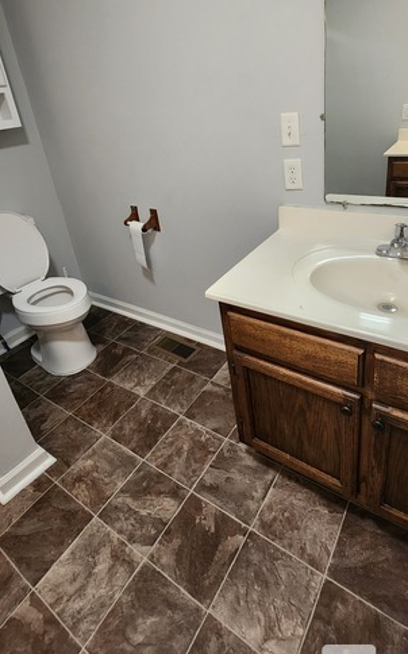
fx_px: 338
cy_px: 248
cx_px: 203
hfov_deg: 62.2
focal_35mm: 19
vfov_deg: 86.4
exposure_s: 1/60
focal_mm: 2.2
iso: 320
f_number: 2.2
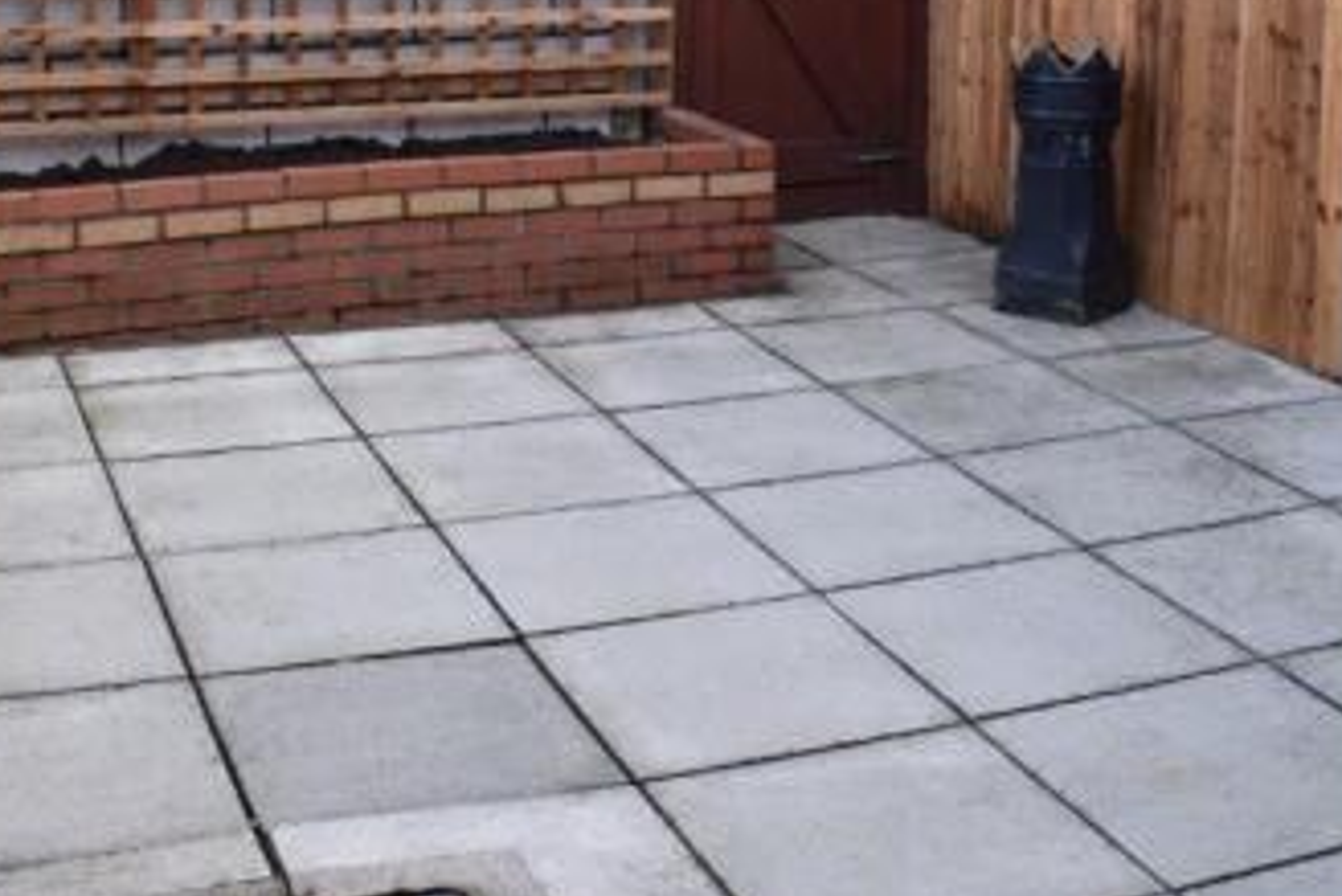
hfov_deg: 33.4
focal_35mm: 60
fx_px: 2238
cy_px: 14
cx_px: 628
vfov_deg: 21.9
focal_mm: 20
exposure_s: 1/100
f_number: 5
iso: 400
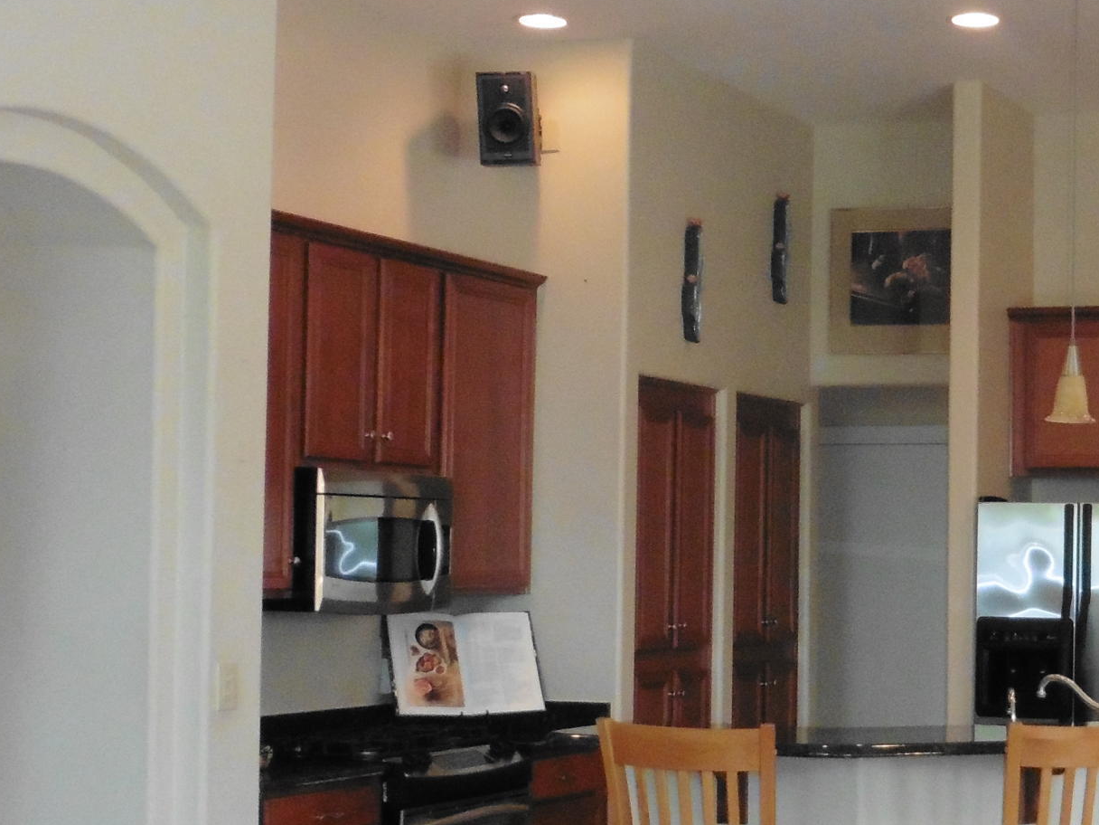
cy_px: 490
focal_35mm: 74
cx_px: 1057
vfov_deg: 19.9
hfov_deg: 25.2
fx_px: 2349
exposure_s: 1/100
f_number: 3.6
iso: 640
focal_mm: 5.4
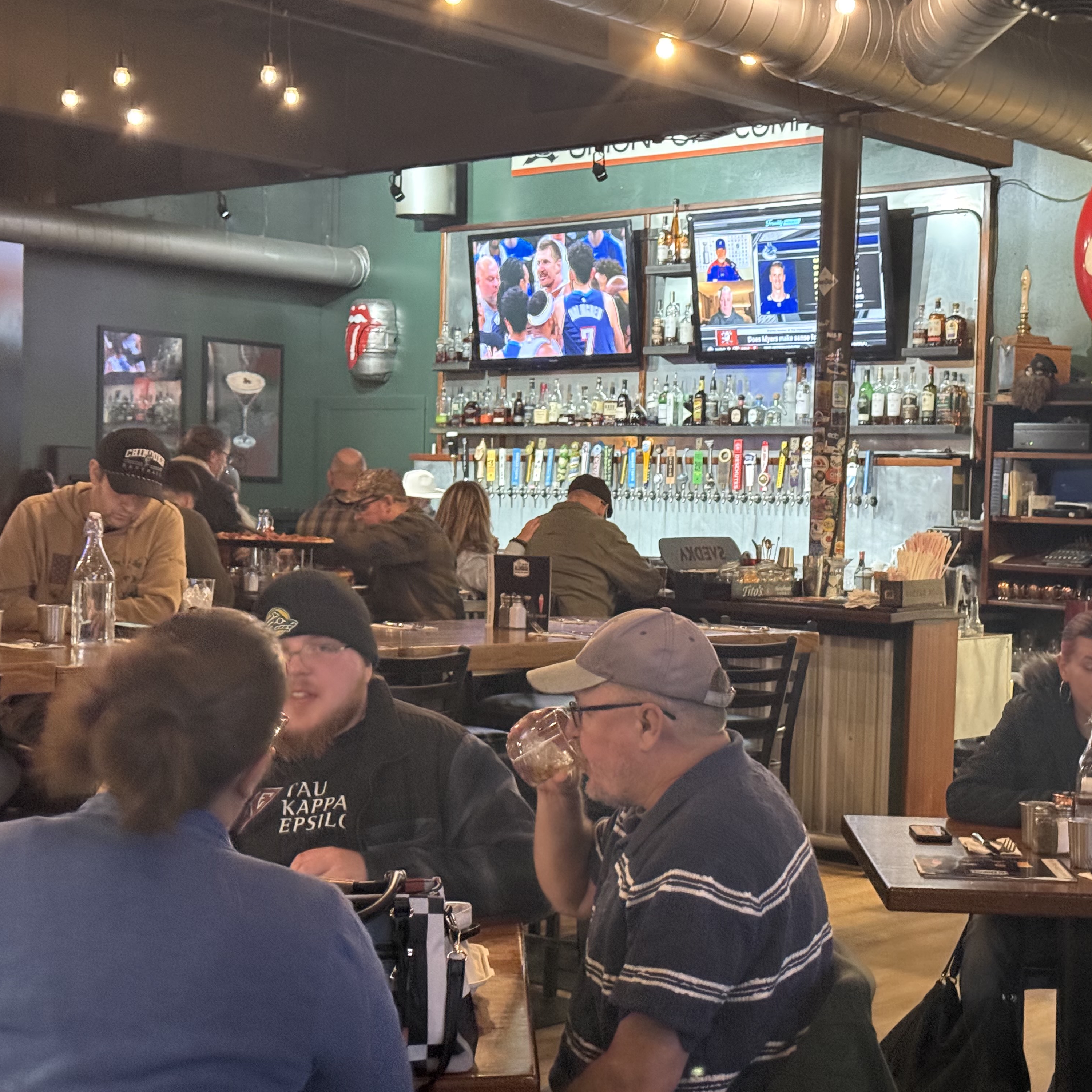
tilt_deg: -0.8
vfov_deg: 30.0
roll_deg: -1.2
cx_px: 706
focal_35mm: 57
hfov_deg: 29.9
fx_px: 2034
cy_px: 547
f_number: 1.78
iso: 500
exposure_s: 1/30
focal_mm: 6.76
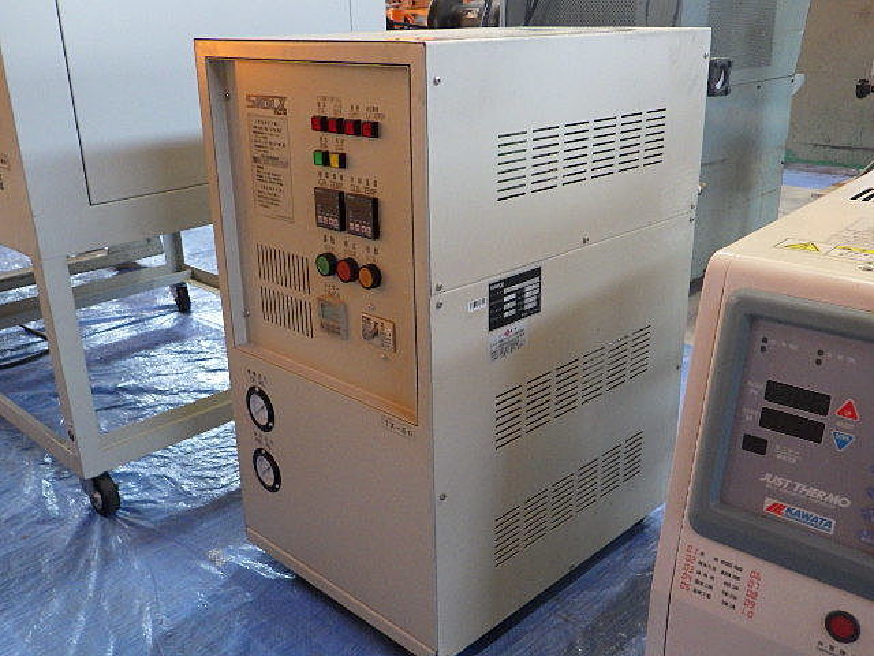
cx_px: 437
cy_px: 328
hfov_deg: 54.0
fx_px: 858
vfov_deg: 41.8
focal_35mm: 34
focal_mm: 6.1
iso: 1000
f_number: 3.8
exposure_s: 1/50
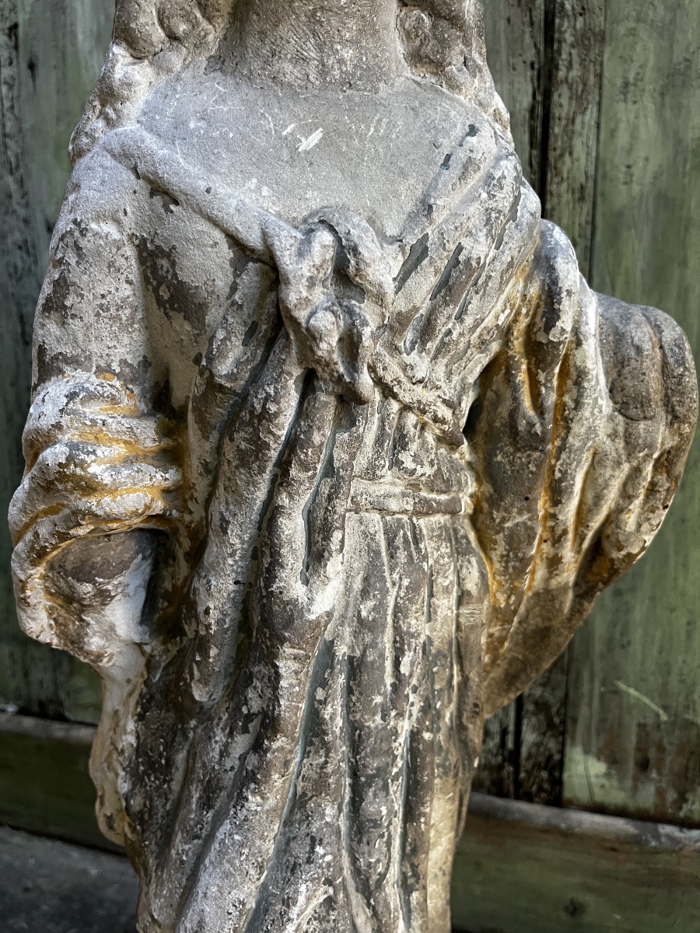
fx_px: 701
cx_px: 350
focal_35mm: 26
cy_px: 466
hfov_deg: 53.1
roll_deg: +1.0
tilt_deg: -13.4
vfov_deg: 67.3
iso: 125
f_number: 1.6
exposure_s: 1/86
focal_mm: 5.1
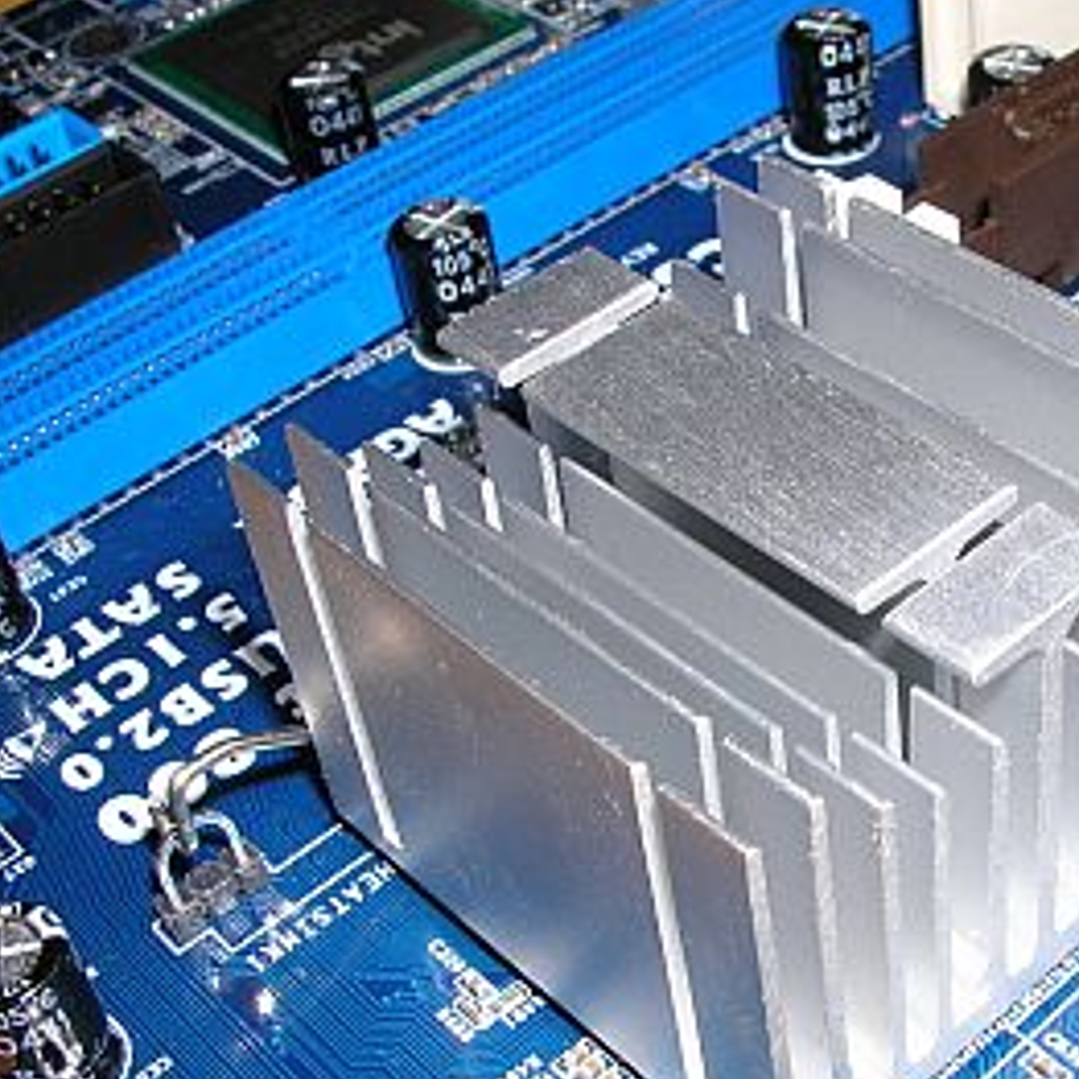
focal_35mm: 59
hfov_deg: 28.2
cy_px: 712
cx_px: 931
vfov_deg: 28.9
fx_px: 2081
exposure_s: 1/60.1
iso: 50
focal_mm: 5.8
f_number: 5.6
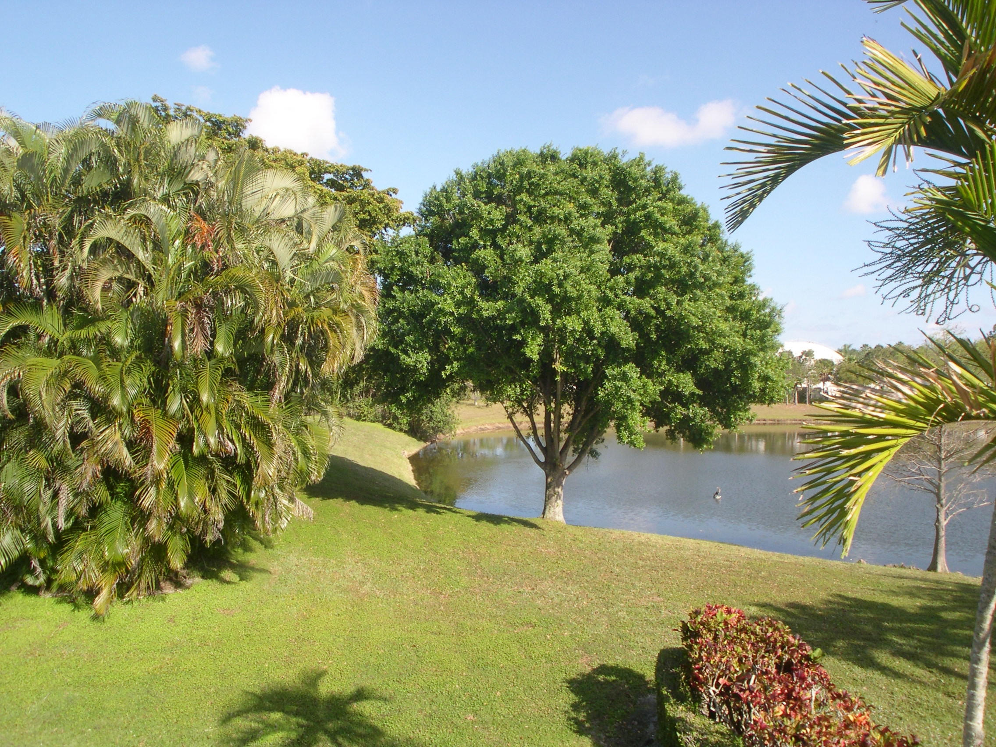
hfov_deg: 49.0
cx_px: 498
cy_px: 374
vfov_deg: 37.7
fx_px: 1093
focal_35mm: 38
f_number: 7.6
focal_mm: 8
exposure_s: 1/123
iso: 100
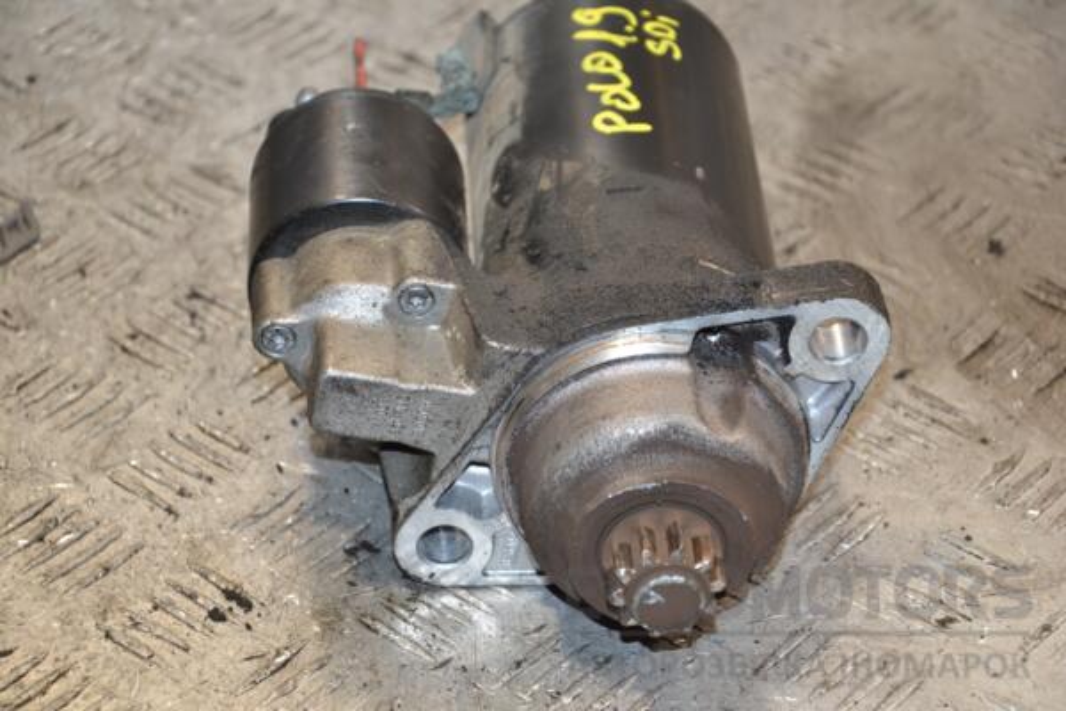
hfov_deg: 18.2
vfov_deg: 12.2
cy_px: 356
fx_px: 3331
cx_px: 533
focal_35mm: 112
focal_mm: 75
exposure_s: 1/160
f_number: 5.3
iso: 800
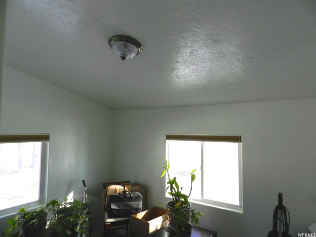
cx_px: 158
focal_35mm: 23
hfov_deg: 73.9
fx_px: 210
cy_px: 118
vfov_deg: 58.9
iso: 160
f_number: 3.4
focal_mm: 4
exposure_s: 1/125
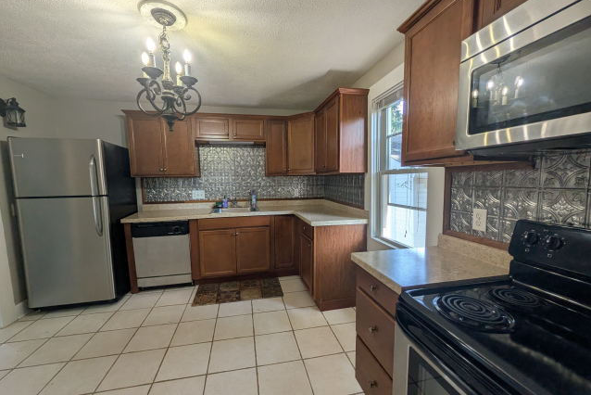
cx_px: 292
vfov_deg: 85.5
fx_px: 214
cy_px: 204
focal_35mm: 13
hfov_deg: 108.3
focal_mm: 2.02
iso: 69
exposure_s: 1/120
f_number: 1.7
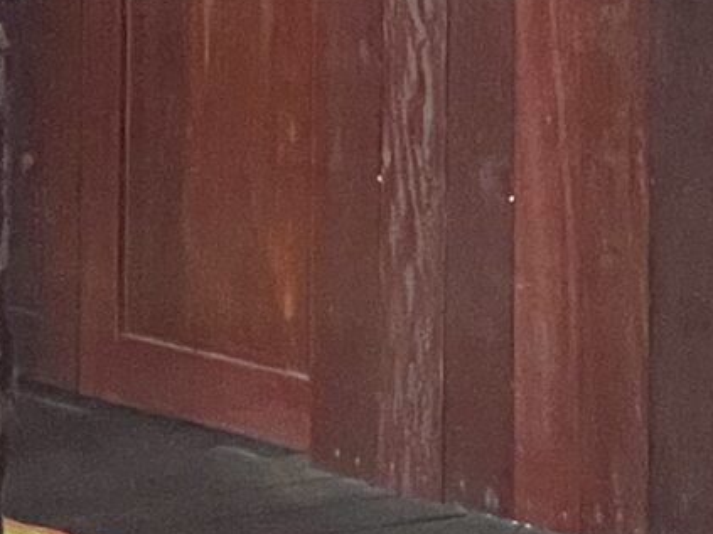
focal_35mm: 315
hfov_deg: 6.3
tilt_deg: +2.9
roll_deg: -0.2
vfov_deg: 4.6
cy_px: -886
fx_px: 6486
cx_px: 393
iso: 640
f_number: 2
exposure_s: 1/60
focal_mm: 6
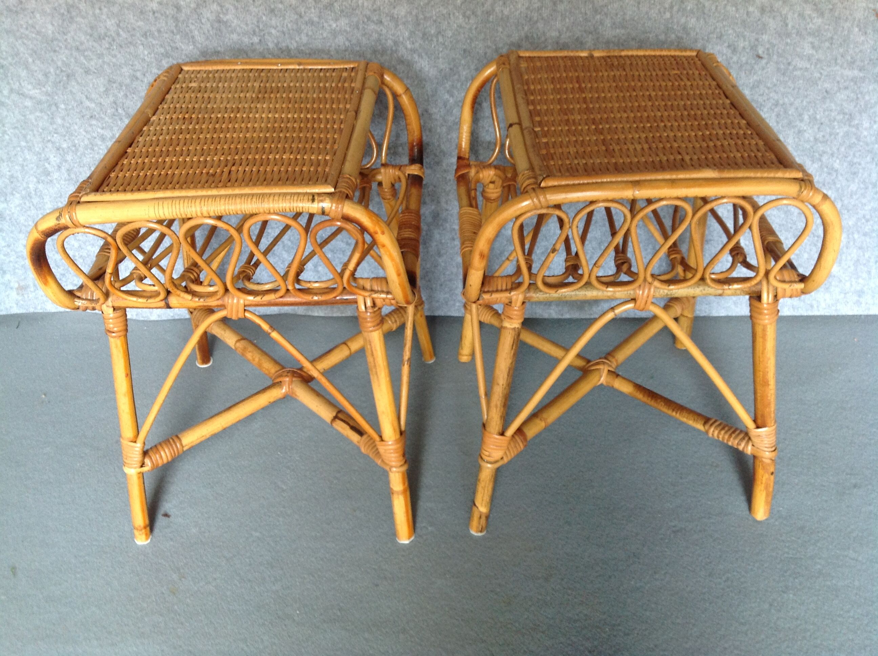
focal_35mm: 35
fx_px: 886
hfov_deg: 52.7
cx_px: 439
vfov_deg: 40.6
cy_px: 328
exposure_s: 1/15
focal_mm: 4.28
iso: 125
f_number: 2.4
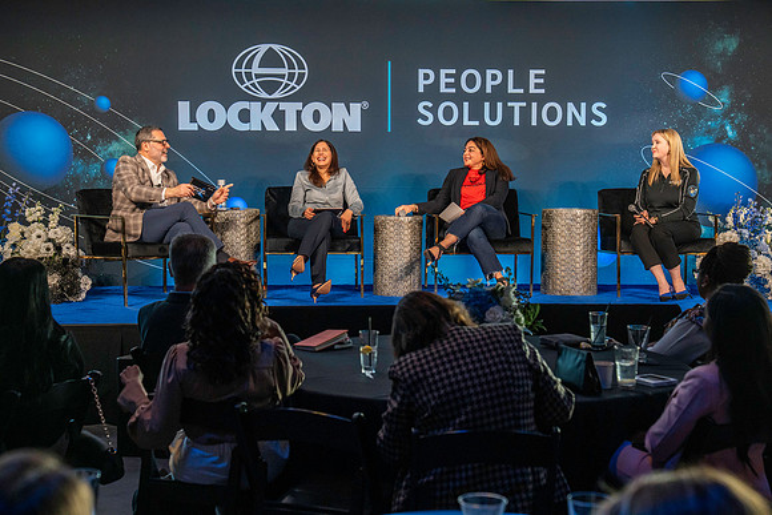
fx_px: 1289
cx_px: 384
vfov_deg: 22.6
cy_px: 253
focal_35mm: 60
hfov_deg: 33.3
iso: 4000
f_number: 4.5
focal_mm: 59
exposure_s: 1/200
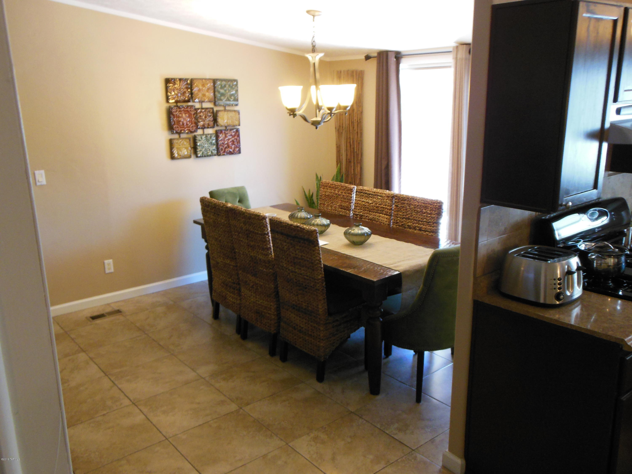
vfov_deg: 48.2
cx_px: 316
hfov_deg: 61.7
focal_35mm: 29
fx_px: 529
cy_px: 237
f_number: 3.3
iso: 400
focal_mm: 5.2
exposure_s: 1/40
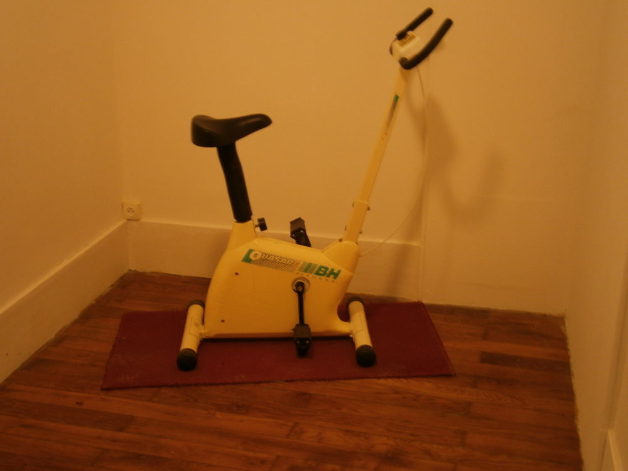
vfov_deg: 30.9
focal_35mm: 47
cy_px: 236
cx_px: 314
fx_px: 853
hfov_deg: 40.4
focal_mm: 8.3
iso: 125
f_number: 3.4
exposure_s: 1/8
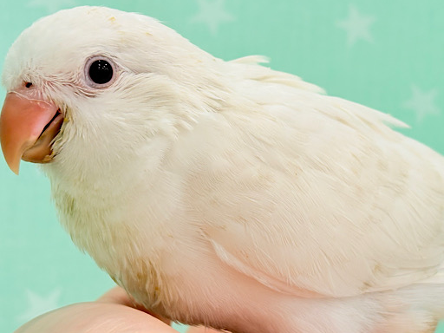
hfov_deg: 29.8
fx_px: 834
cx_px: 201
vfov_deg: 22.6
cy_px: 162
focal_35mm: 65
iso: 40
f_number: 1.6
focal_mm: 5.96
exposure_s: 1/50
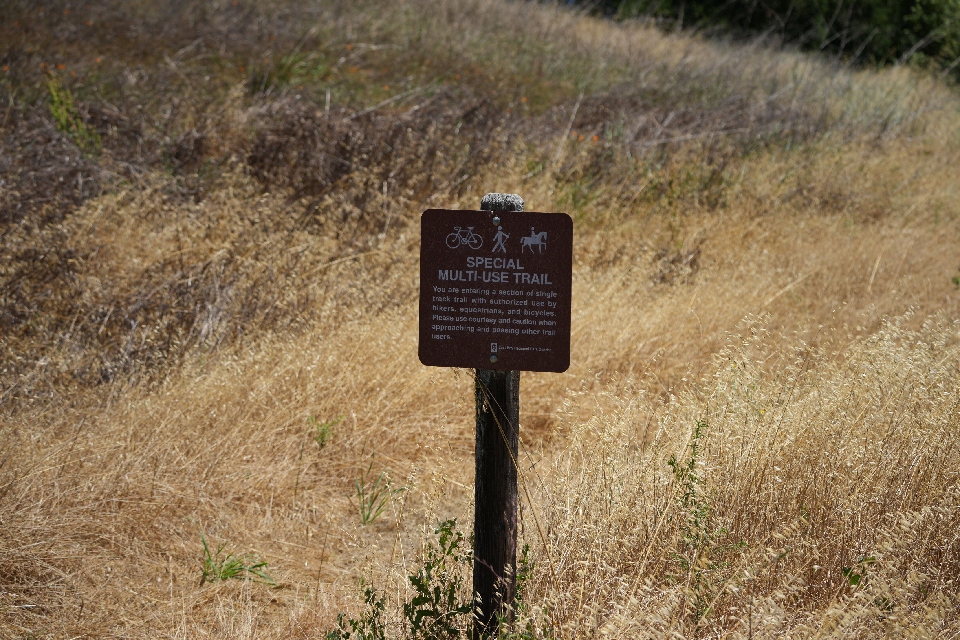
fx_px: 2613
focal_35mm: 98
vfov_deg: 14.0
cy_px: 320
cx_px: 479
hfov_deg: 20.8
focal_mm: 97
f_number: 5.6
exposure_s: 1/1000
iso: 200
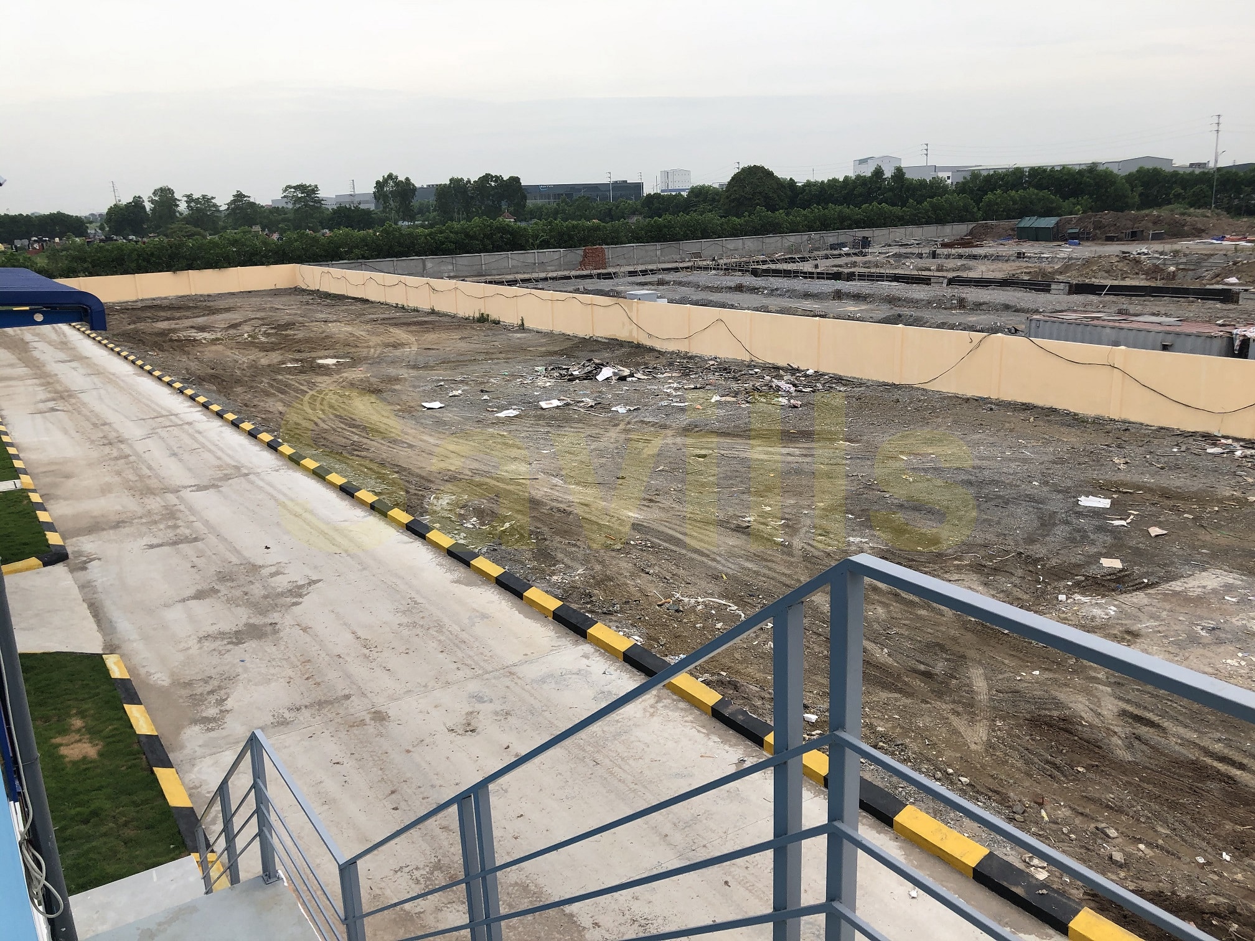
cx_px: 628
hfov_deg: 63.4
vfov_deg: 49.7
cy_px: 470
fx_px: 1015
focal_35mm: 28
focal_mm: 3.99
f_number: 1.8
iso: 20
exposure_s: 1/1845
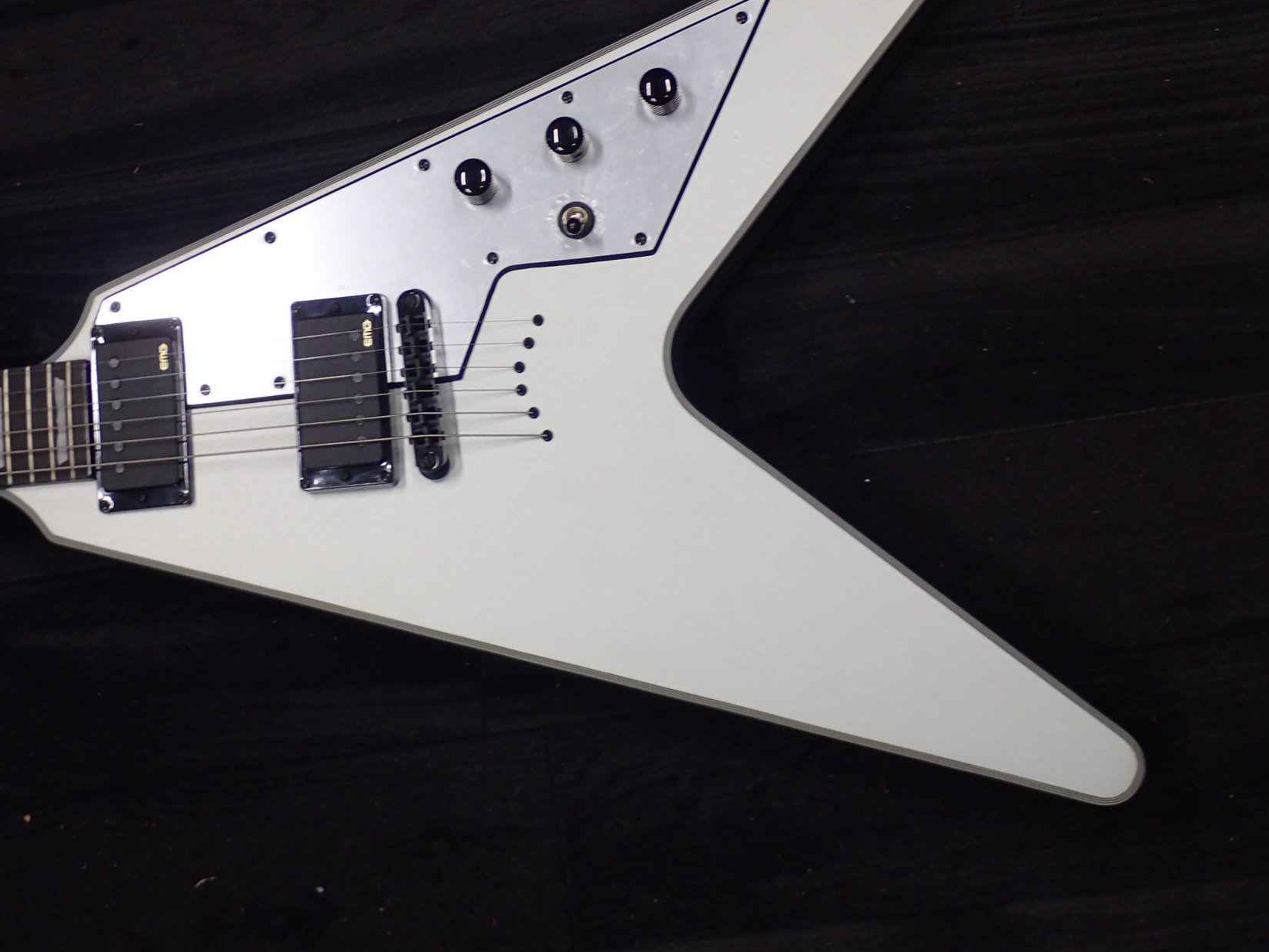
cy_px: 409
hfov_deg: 31.2
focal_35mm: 62
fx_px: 2273
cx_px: 568
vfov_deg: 23.6
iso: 200
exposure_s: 1/60
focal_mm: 9.61
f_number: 3.4
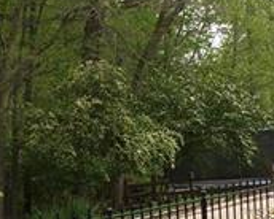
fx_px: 1031
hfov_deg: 14.8
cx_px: 303
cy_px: 159
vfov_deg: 12.1
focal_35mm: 127
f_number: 4.3
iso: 80
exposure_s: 1/200
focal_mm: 5.8
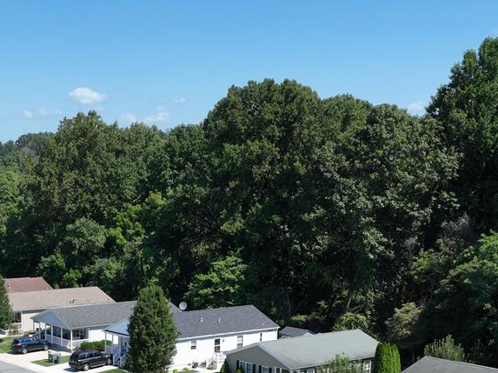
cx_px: 143
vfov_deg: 21.9
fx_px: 920
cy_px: 393
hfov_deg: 29.9
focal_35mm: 64
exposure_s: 1/500
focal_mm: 12.29
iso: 110
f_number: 2.8
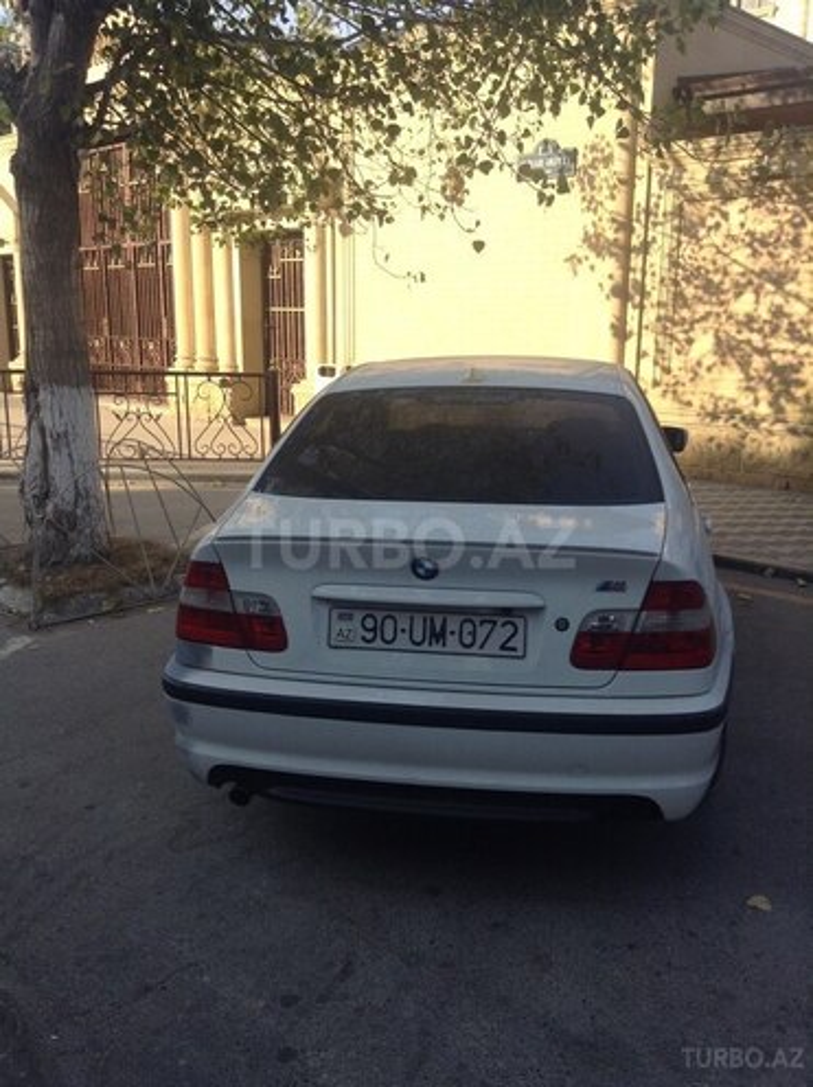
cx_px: 406
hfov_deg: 42.9
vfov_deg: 55.4
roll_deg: -1.9
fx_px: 1035
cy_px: 544
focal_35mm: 33
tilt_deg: -17.7
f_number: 2.4
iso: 25
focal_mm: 3.3
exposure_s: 1/399
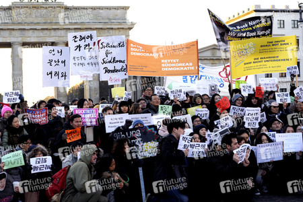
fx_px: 589
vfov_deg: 19.5
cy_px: 101
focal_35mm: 70
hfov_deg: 28.8
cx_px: 152
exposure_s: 1/800
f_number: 4.5
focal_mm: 70
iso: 1250
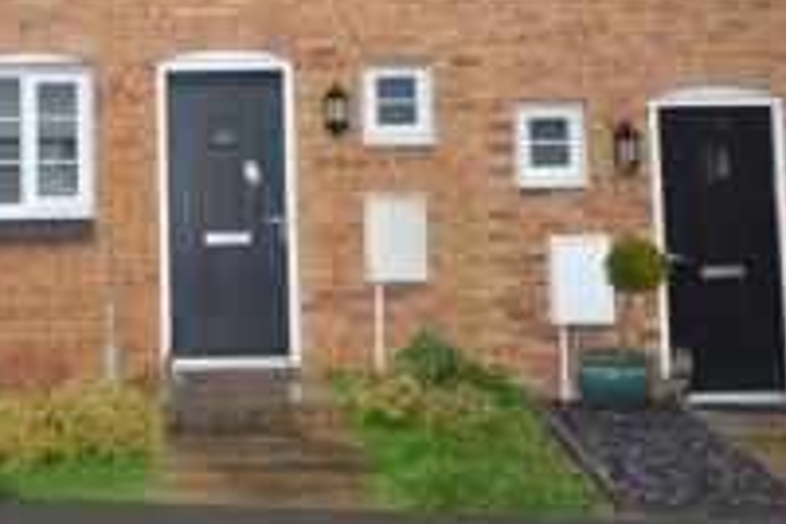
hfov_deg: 27.8
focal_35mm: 71
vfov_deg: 18.8
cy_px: 29
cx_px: 137
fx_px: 1550
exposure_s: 1/60
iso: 400
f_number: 5.6
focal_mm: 20
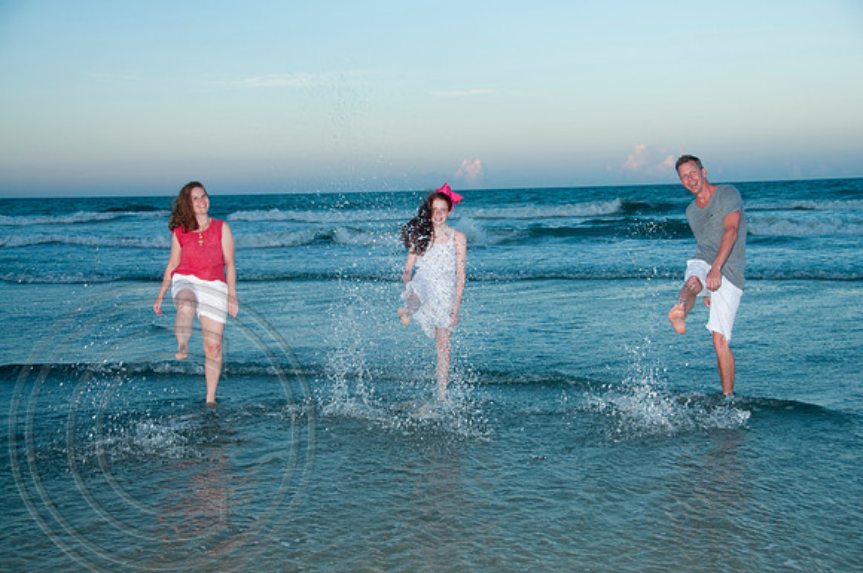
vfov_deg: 25.0
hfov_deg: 36.9
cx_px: 432
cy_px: 286
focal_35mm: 54
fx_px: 1293
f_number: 5
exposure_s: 1/200
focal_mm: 36
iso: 100
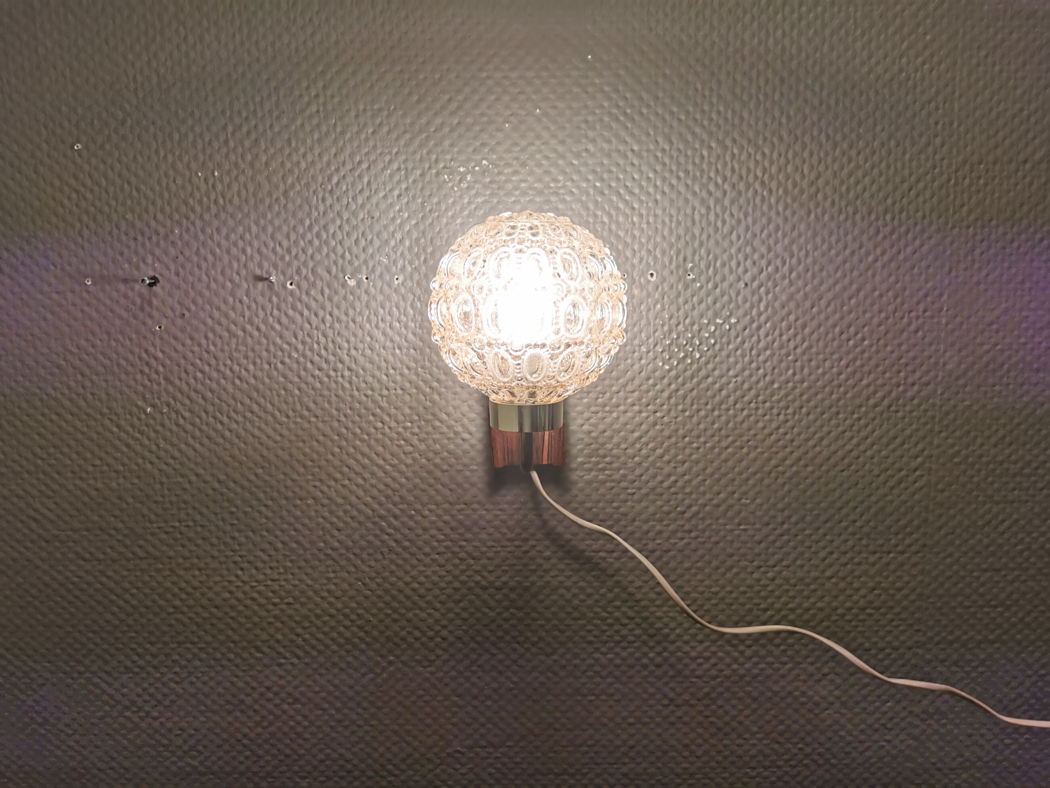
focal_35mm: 27
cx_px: 525
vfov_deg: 51.4
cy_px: 394
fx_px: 819
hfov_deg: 65.3
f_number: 1.6
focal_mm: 5.56
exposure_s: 1/99.9
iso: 50
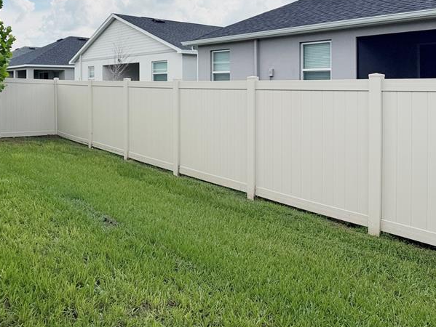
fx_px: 517
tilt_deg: +0.6
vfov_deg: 34.4
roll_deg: -0.3
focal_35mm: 41
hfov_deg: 45.2
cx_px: 152
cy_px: 82
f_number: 1.78
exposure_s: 1/7353
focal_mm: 6.76
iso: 80
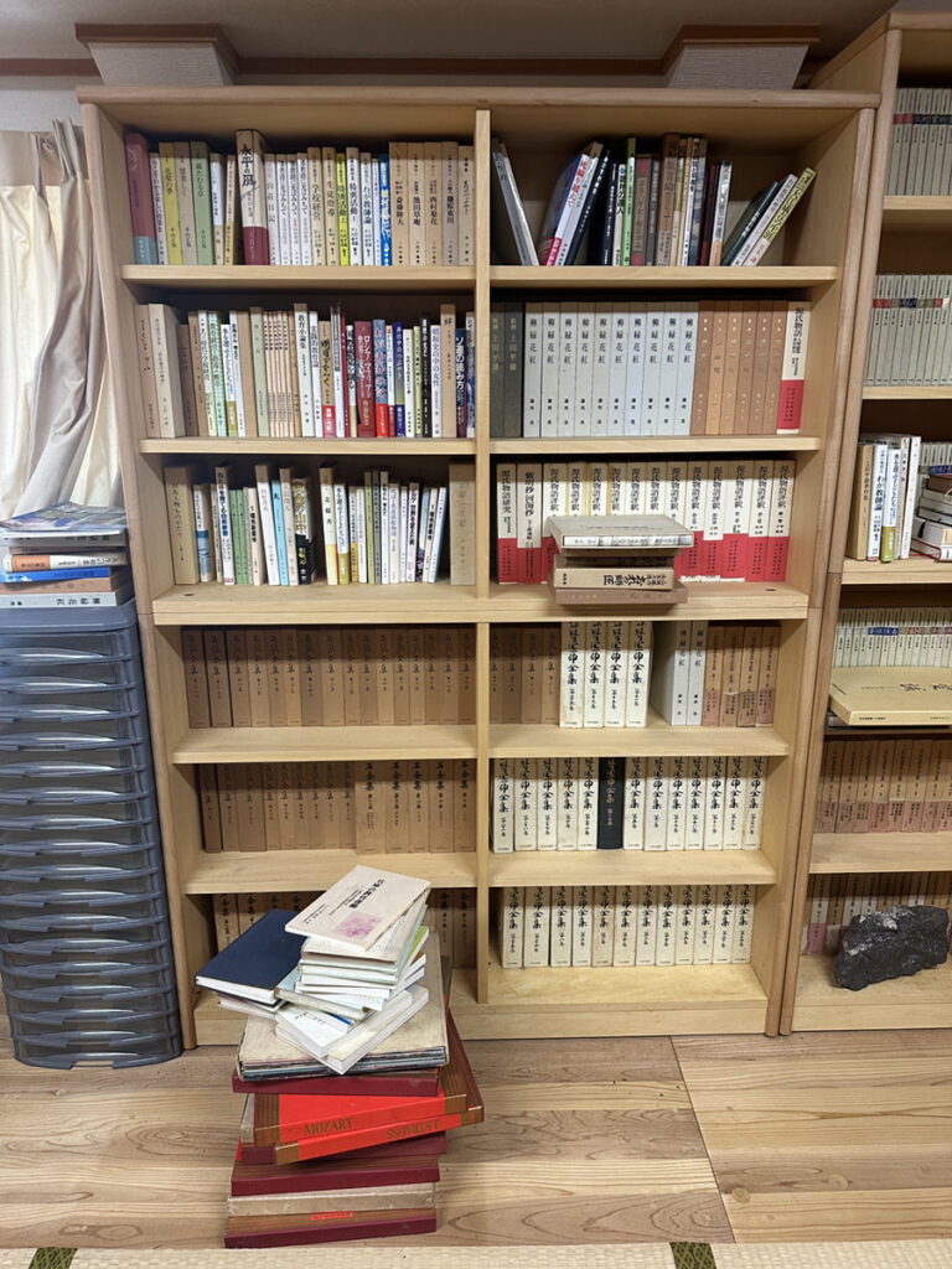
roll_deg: -0.6
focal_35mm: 24
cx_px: 476
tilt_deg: -14.9
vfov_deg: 71.6
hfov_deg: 56.8
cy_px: 634
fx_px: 880
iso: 200
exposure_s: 1/120
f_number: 1.78
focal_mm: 6.86
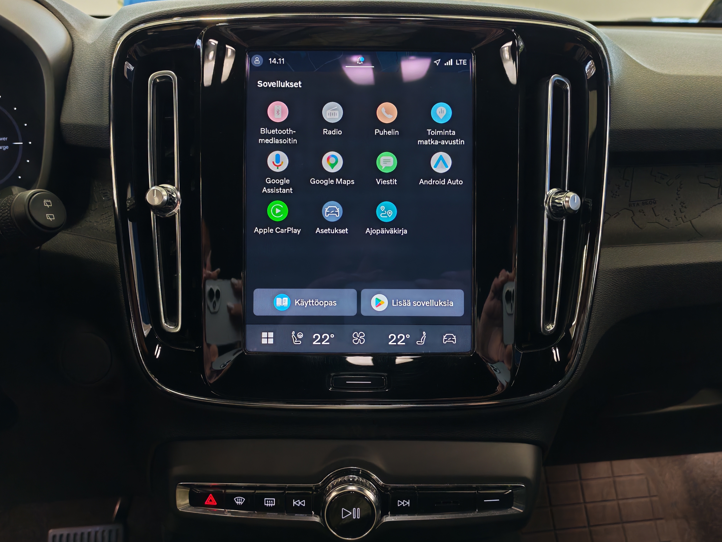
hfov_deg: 60.0
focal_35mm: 30
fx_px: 626
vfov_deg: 46.8
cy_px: 271
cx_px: 361
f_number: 1.9
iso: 1250
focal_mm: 6.12
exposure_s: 1/50
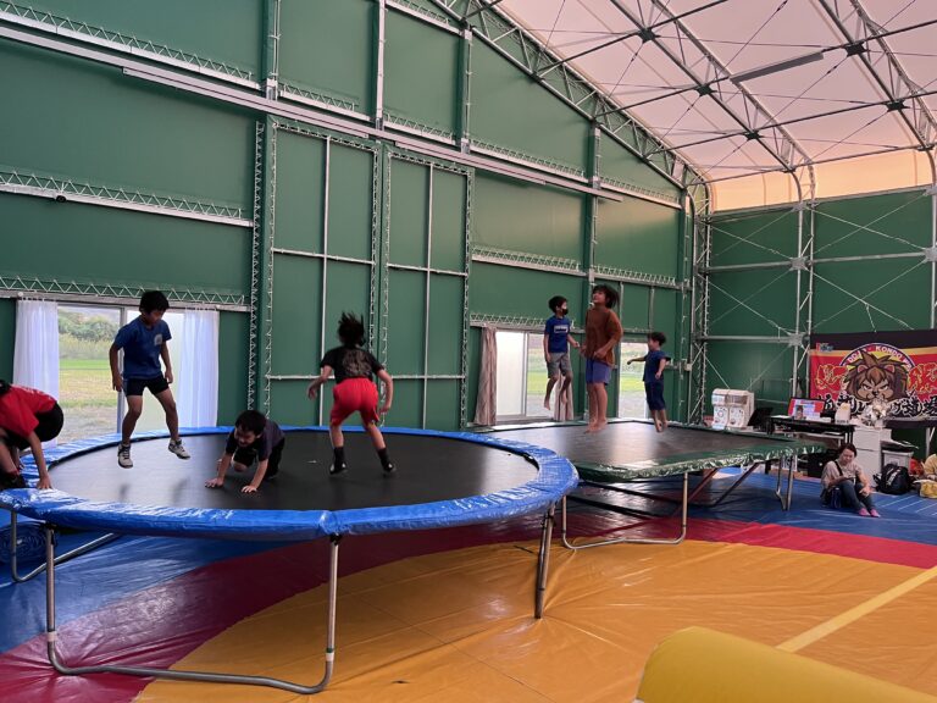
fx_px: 704
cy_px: 352
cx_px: 468
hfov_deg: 67.3
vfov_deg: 53.1
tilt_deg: -0.7
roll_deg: -2.3
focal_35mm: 26
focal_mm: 5.1
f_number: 1.6
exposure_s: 1/60
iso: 250
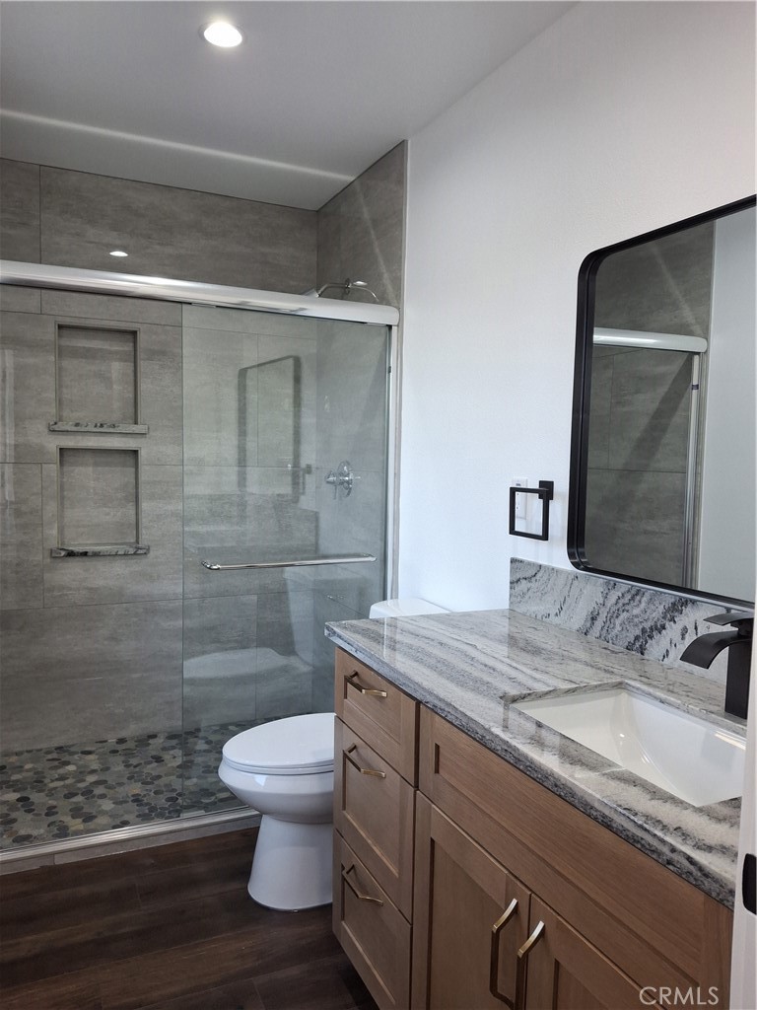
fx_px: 729
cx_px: 378
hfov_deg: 54.9
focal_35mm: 25
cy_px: 505
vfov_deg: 69.4
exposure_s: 1/120
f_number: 1.8
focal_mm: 4.69
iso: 160
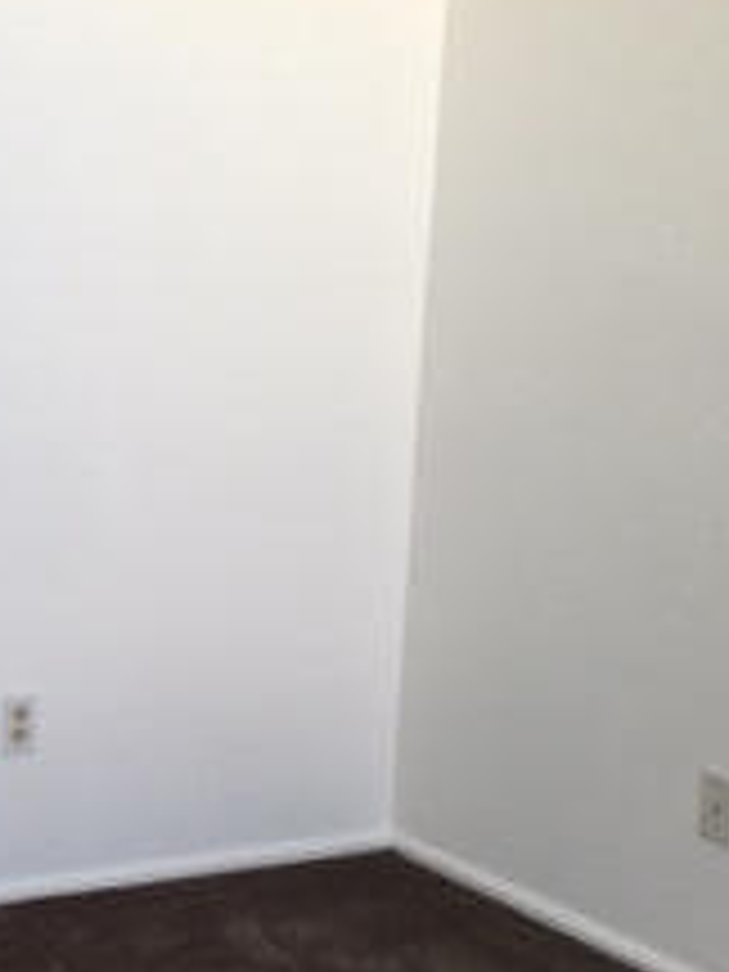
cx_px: -243
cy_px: 549
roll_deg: -0.1
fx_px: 2415
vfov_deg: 22.7
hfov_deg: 16.2
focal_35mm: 86
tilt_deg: -11.4
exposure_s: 1/30
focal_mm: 4.15
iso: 40
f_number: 2.2
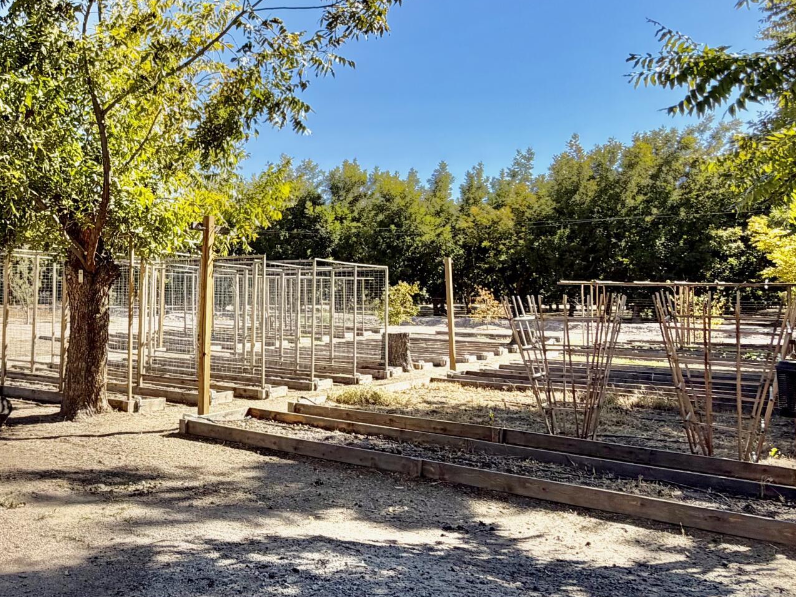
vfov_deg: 42.8
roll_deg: -1.3
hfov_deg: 52.0
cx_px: 166
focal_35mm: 33
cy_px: 246
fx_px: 759
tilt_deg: +3.2
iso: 32
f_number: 2.2
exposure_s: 1/770
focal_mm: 2.22
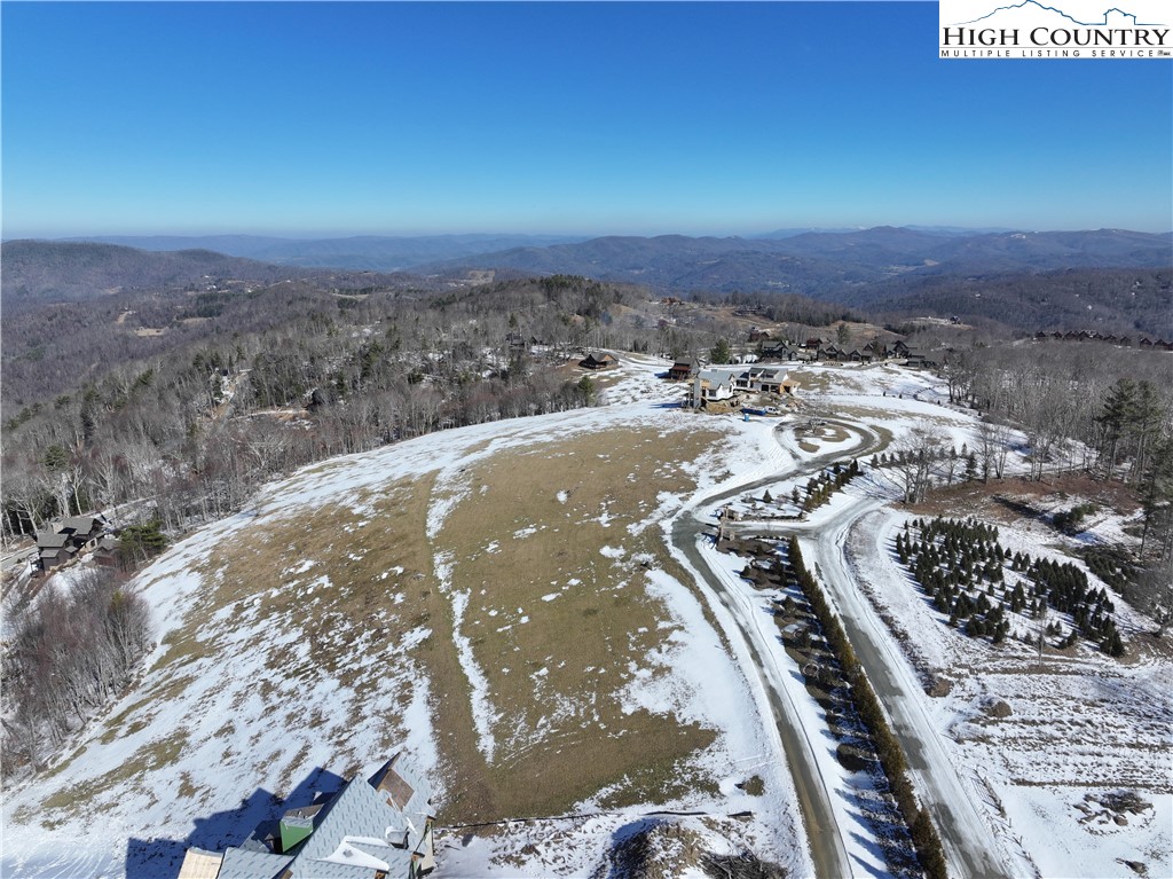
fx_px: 813
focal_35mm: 24
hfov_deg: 71.6
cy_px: 440
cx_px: 586
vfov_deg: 56.8
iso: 100
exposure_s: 1/400
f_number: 8
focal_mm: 12.29
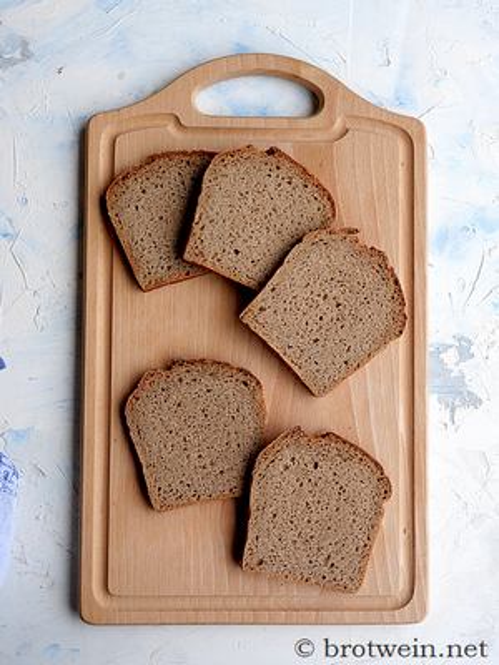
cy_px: 332
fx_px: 961
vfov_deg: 38.2
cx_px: 250
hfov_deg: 29.1
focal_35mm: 50
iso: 500
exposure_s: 1/125
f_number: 3.5
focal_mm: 25
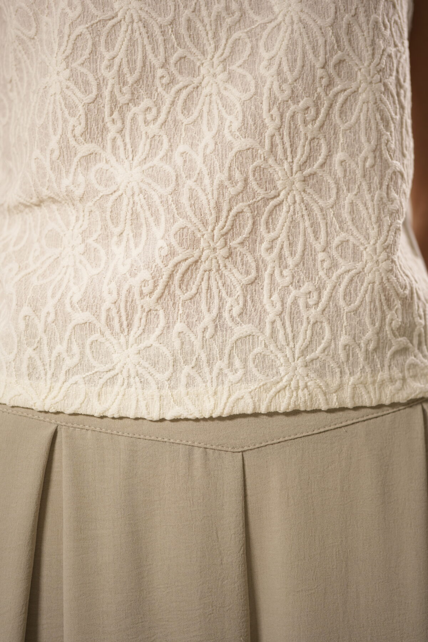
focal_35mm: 50
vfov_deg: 39.6
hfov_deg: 27.0
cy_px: 321
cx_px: 214
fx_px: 892
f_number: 2.8
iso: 400
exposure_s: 1/60
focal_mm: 50
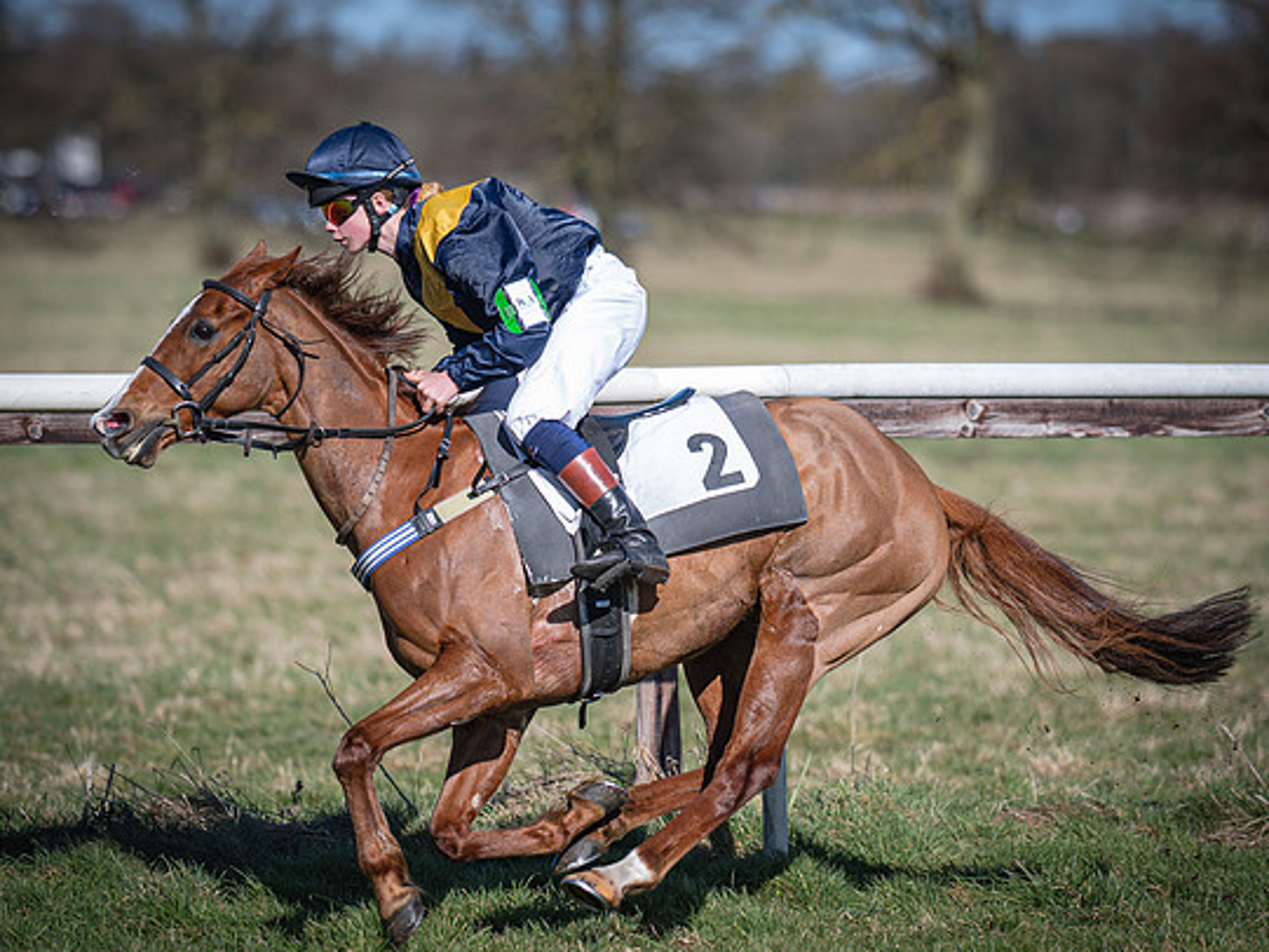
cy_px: 489
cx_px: 719
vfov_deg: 5.7
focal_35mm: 262
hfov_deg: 7.6
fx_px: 9607
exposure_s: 1/3200
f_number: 1.8
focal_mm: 135
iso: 50
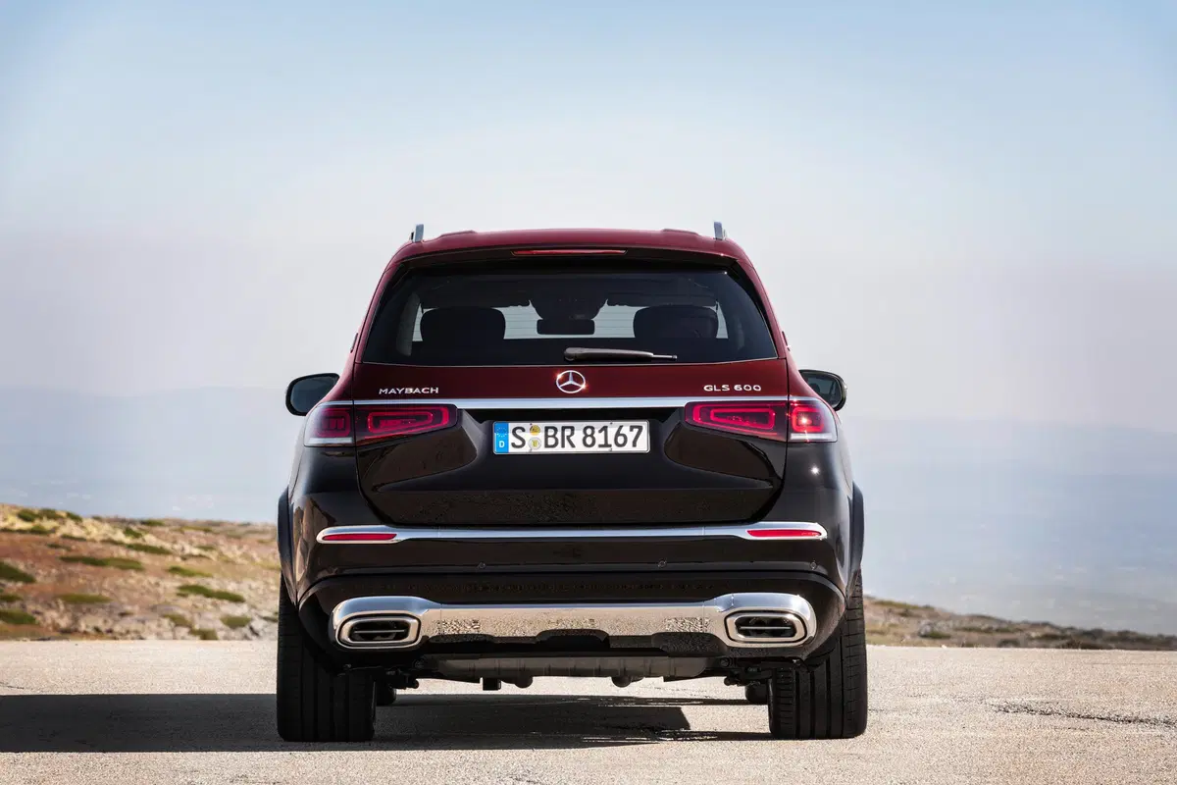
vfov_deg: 7.2
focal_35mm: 190
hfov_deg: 10.8
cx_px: 588
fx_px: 6211
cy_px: 392
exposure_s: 1/80
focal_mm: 190
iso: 100
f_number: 11
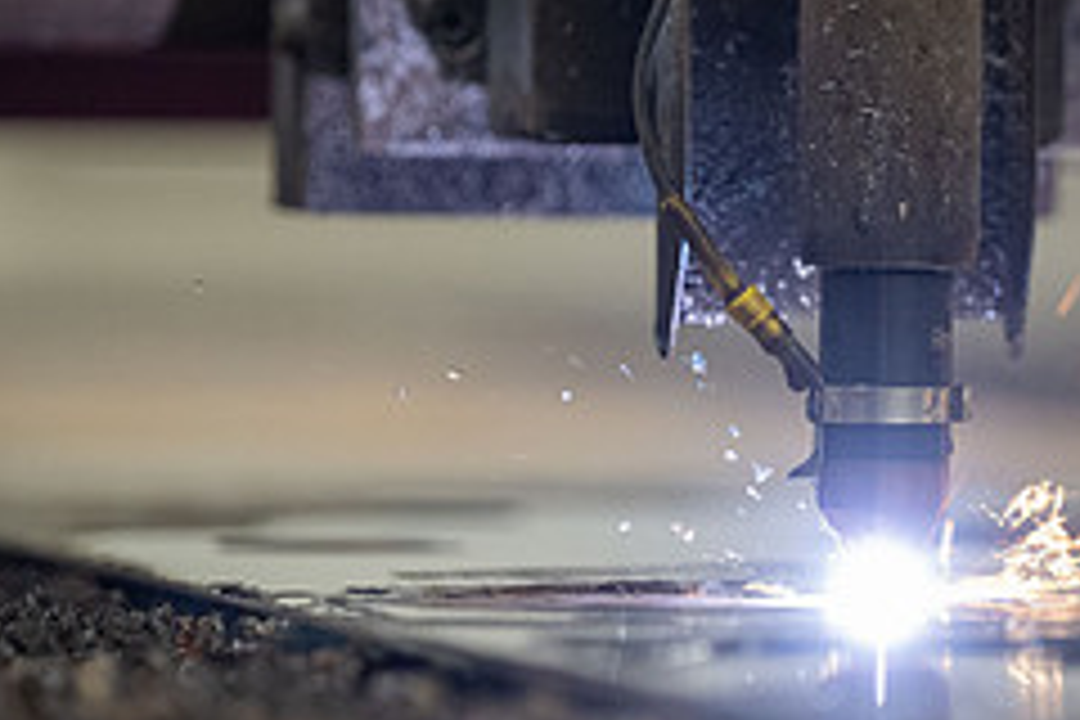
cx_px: 896
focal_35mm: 379
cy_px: 137
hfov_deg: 5.4
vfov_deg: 3.6
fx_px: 11369
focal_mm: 155
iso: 2500
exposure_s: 1/400
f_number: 2.8
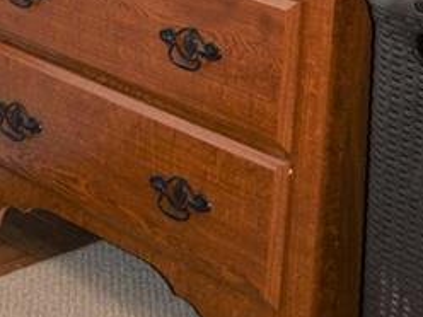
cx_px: 80
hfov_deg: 18.2
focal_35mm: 107
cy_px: -310
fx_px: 1308
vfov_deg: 12.3
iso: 400
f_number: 4
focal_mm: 24
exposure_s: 1/125
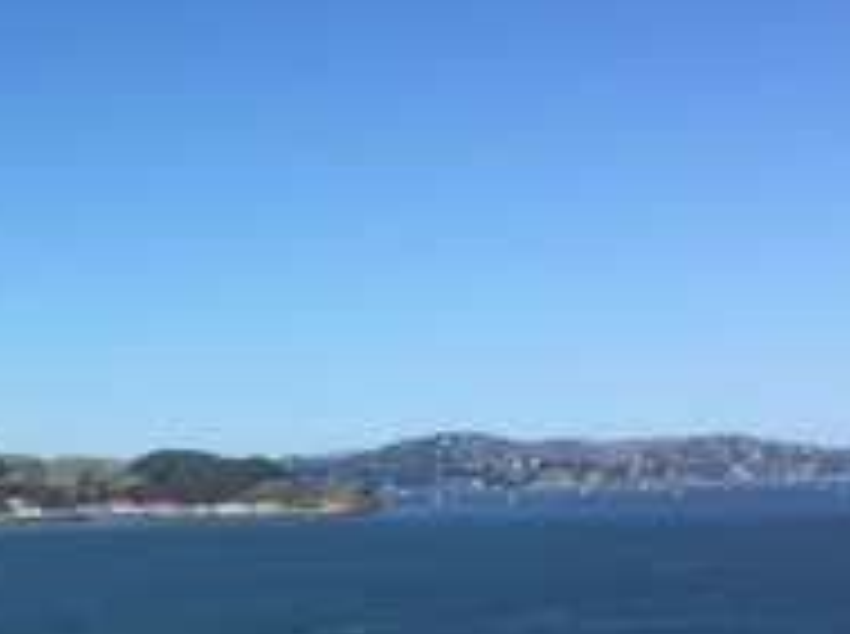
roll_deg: +0.6
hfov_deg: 23.0
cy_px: 468
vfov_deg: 18.3
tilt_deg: -0.3
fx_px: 1961
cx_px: -85
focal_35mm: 80
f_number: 2.2
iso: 32
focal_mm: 4.15
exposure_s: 1/2326
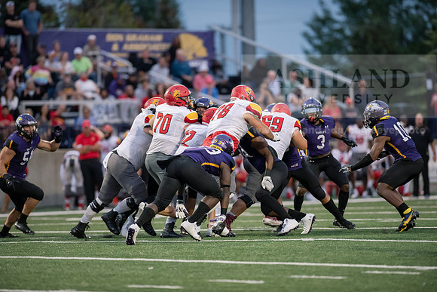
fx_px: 3642
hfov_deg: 6.9
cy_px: 146
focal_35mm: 300
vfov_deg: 4.6
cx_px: 218
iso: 3200
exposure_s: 1/800
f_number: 2.8
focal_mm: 300
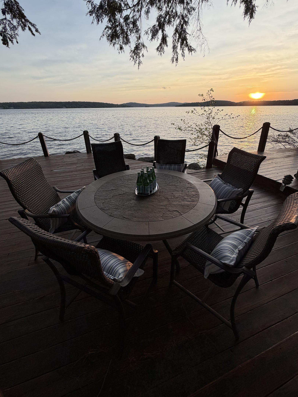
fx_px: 172
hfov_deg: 81.7
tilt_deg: -26.0
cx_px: 153
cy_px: 190
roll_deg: +0.7
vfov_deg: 98.1
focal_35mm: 15
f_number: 2.2
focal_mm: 2.22
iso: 50
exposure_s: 1/502
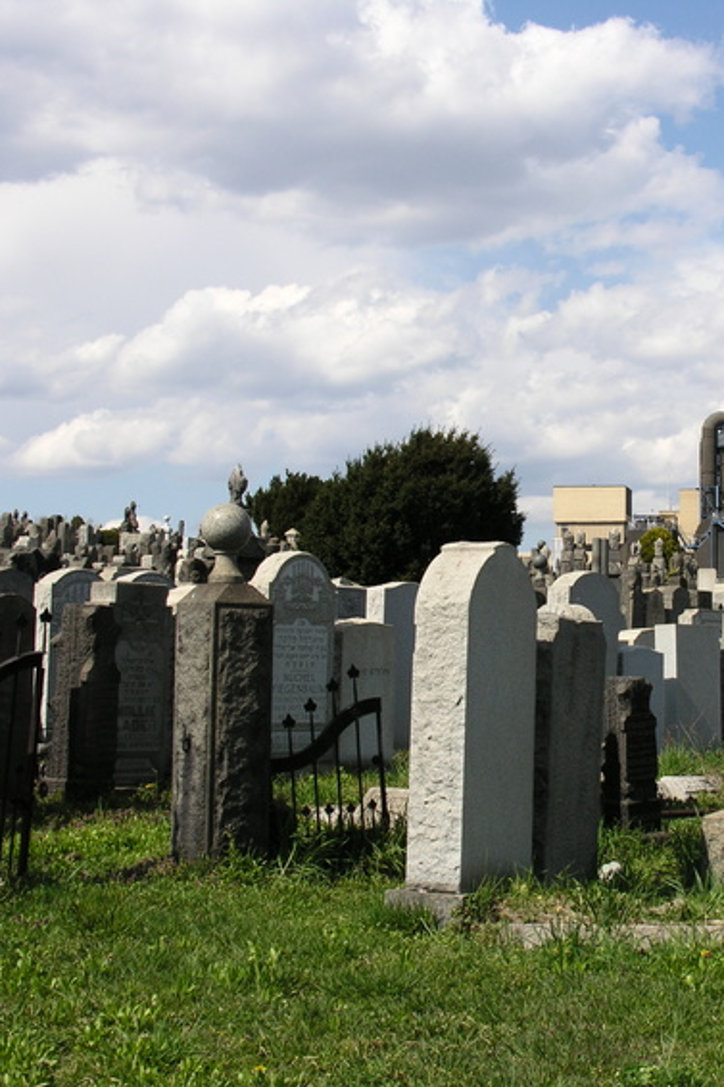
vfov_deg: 30.1
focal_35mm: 67
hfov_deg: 20.0
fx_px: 2022
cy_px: 568
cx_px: 609
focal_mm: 11.8
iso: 50
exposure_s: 1/201
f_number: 7.6
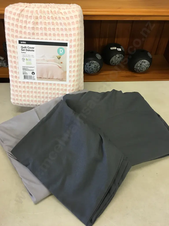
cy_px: 113
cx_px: 84
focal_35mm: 29
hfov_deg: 48.2
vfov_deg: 61.7
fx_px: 189
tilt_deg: -43.5
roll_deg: -3.4
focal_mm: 4.15
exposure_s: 1/33
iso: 64
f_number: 2.2
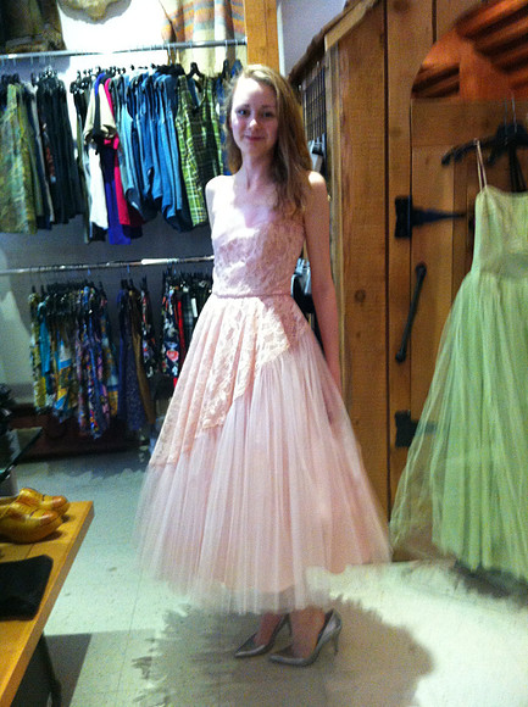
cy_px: 354
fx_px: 714
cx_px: 264
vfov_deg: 52.7
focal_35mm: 35
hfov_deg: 40.6
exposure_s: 1/15
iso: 320
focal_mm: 3.85
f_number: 2.8
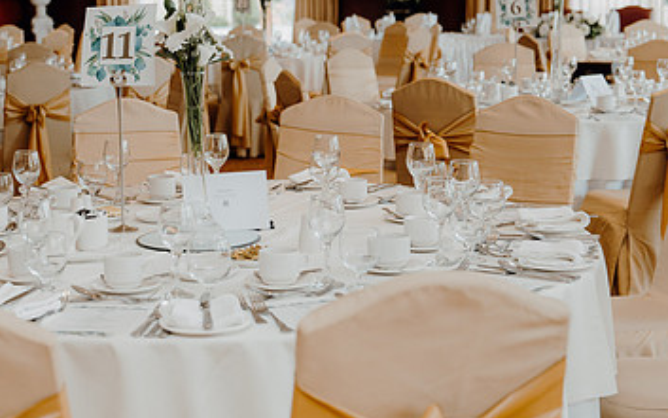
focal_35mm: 67
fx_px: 1220
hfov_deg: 30.1
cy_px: 183
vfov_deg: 19.4
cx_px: 170
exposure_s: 1/200
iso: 800
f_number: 2.8
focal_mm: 40
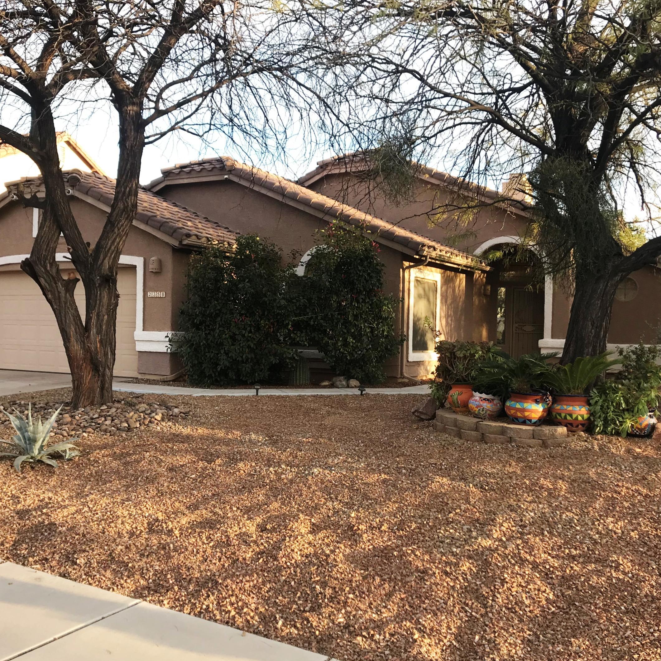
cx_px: 333
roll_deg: -1.6
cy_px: 350
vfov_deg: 47.2
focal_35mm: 35
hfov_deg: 47.2
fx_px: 756
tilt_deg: -0.1
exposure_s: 1/143
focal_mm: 3.99
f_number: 1.8
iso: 20
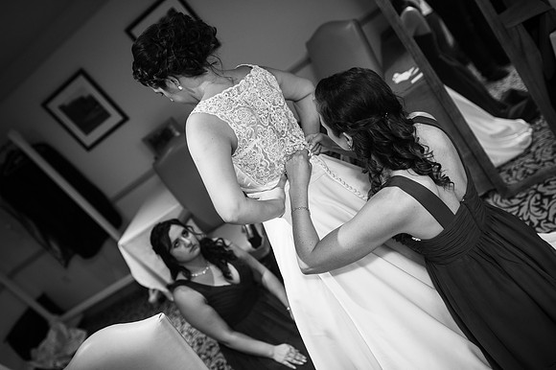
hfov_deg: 54.5
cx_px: 278
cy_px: 185
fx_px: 540
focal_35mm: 35
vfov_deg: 37.8
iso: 500
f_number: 2.5
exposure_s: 1/100
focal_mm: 35
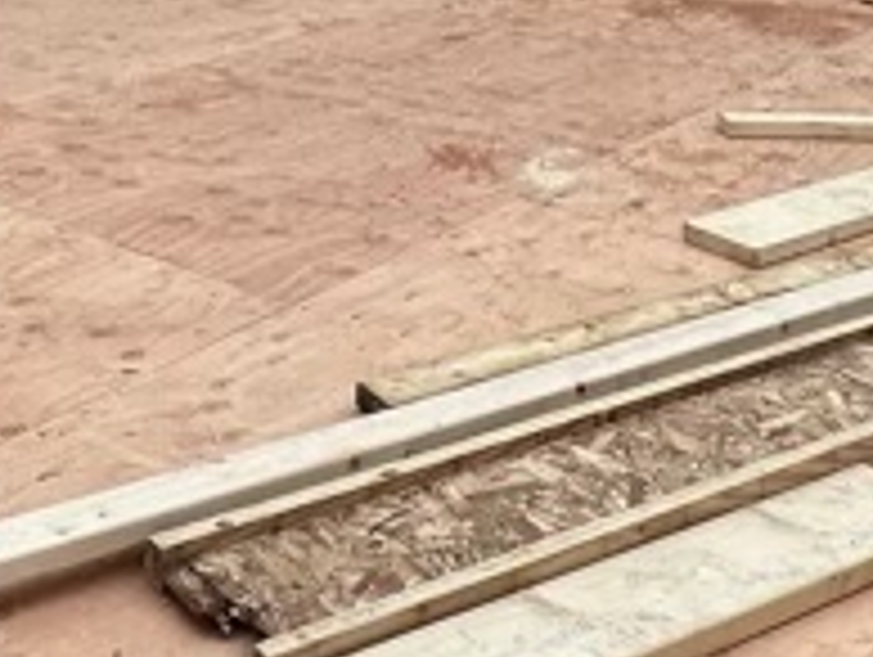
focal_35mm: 67
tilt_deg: -2.3
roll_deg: -2.4
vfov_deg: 18.6
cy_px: -410
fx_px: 1692
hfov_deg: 28.8
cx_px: 315
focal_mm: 1.57
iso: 32
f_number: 1.8
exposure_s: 1/162
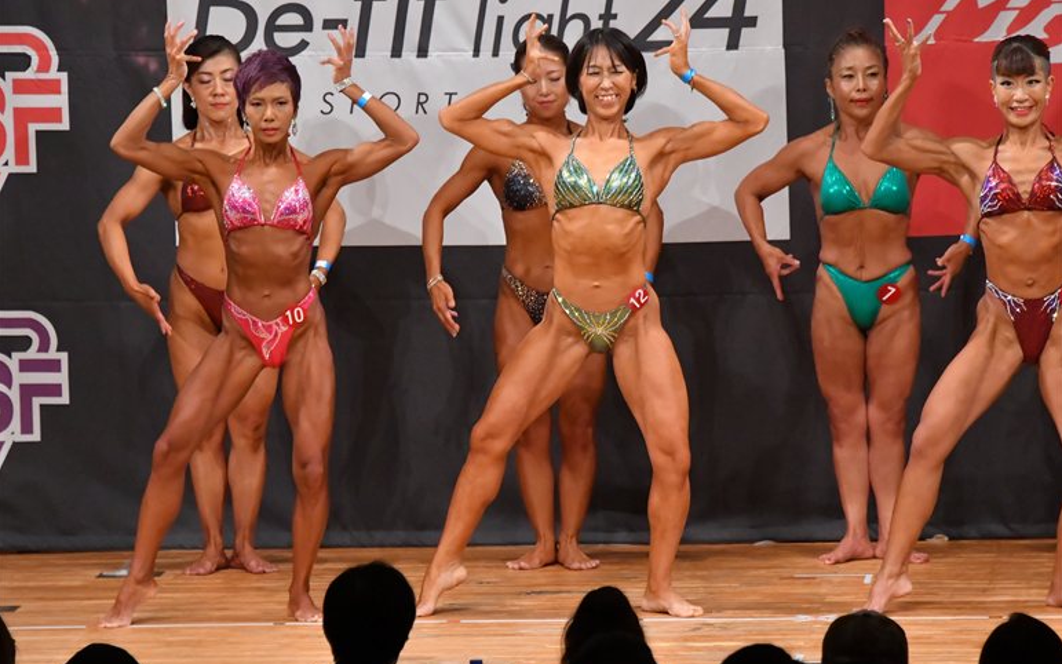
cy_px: 333
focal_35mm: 292
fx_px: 8452
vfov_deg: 4.5
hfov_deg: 7.2
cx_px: 531
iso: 8000
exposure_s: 1/400
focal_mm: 190
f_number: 5.6
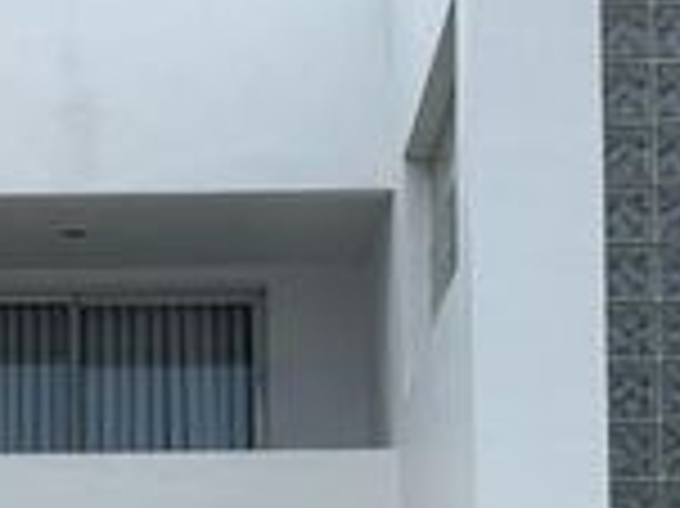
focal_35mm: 159
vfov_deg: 9.0
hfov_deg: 12.3
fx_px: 3121
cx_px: 59
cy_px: 798
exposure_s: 1/2667
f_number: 1.78
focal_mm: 6.76
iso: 64
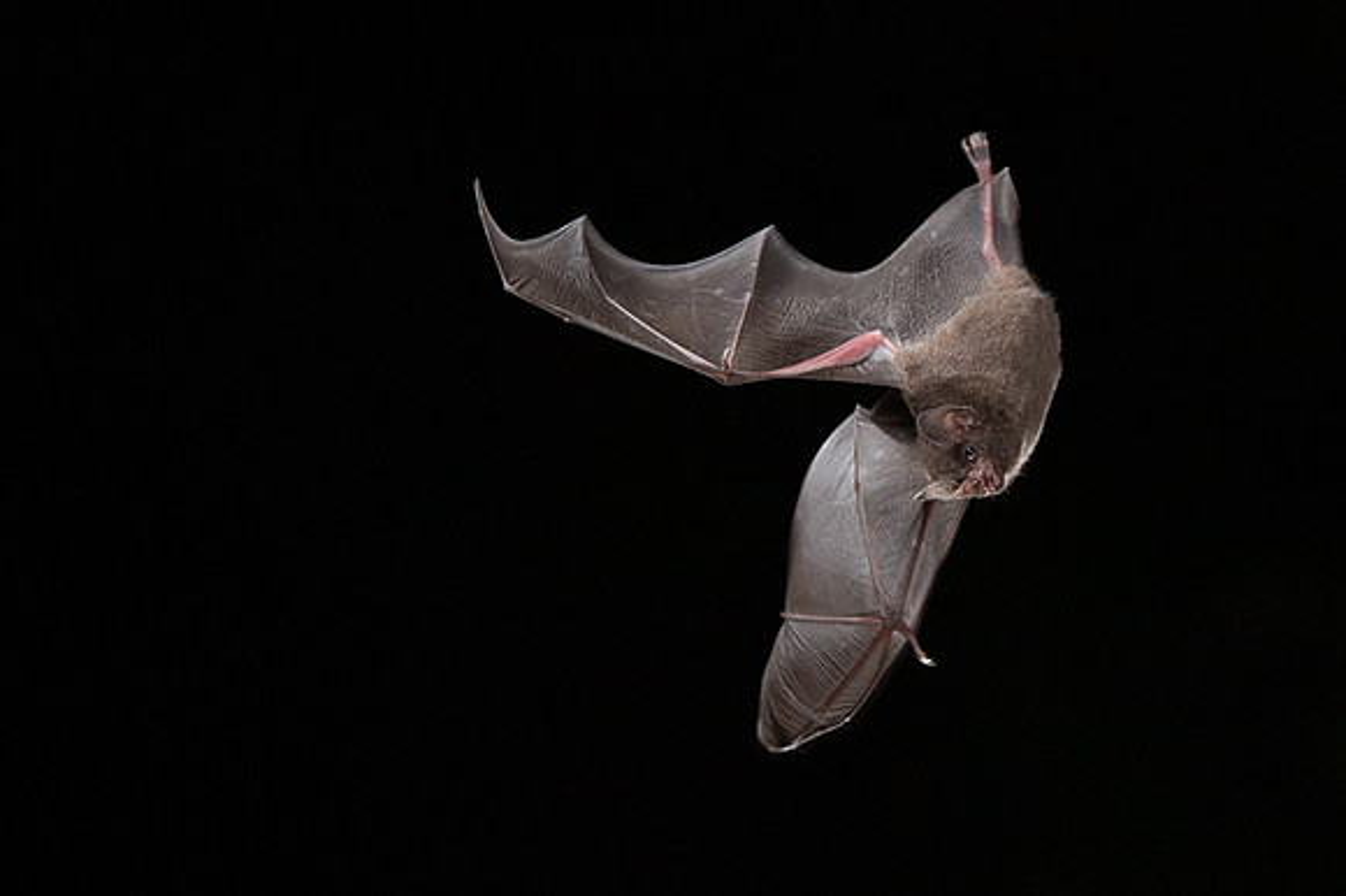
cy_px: 363
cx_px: 1279
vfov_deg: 4.5
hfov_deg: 6.8
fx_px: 11342
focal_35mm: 304
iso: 800
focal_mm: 155
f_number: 8
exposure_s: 1/200
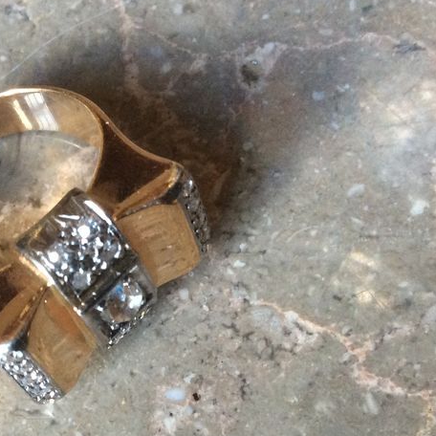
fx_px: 883
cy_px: 296
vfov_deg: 27.5
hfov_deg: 27.2
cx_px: 89
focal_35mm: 62
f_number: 2.4
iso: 160
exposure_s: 1/25
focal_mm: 3.3
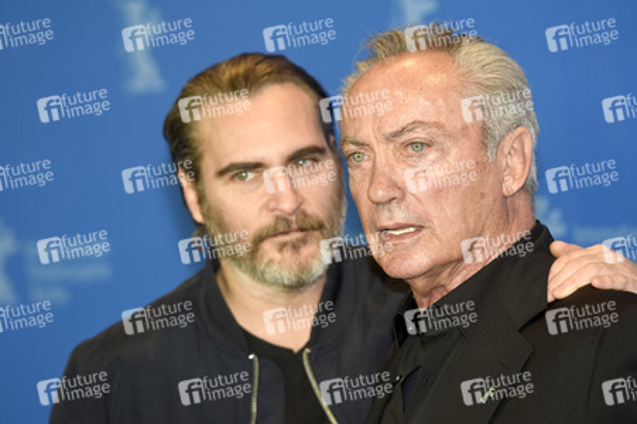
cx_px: 318
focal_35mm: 278
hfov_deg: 7.4
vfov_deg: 4.9
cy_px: 212
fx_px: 4906
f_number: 3.5
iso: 640
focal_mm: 185
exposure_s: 1/400
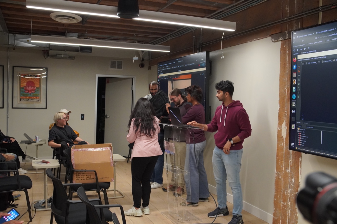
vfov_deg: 38.4
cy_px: 112
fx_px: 323
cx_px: 168
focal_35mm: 34
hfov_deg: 55.1
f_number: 4
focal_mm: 23
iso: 2500
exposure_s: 1/160
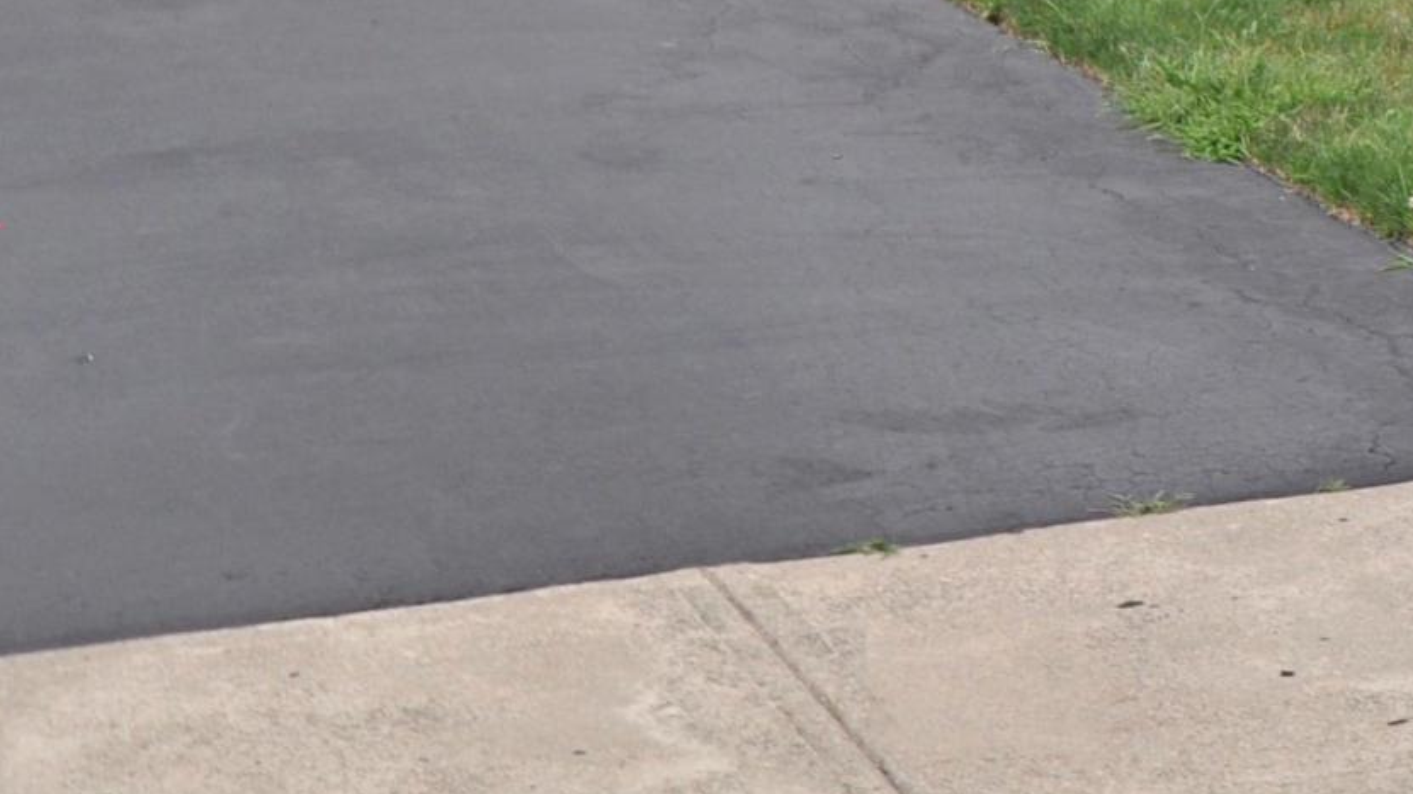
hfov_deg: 14.9
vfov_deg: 8.4
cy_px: -879
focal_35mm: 136
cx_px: 1966
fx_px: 5094
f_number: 8
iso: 200
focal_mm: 24
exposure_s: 1/250
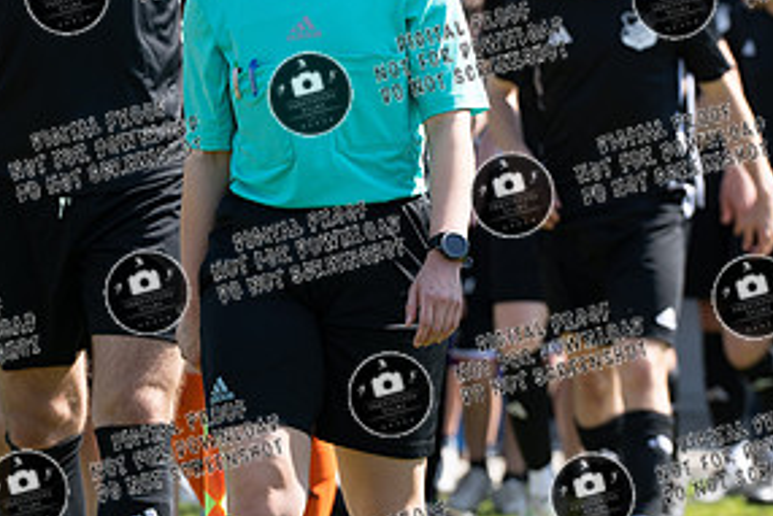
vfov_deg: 5.0
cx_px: 325
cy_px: 61
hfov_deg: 7.5
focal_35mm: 273
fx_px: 5865
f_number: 4
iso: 160
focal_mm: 110
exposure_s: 1/640
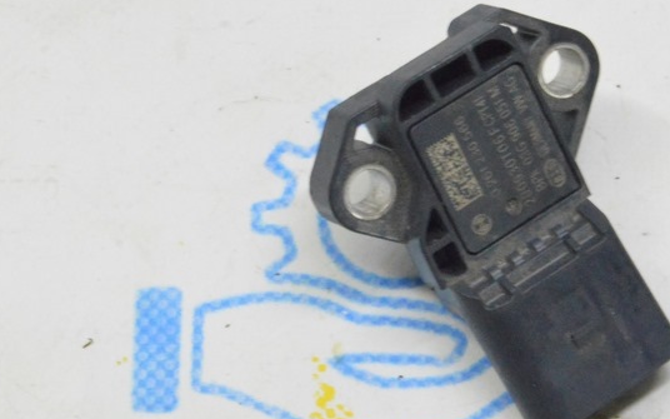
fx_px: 2666
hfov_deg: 14.3
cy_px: 177
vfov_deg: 9.0
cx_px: 511
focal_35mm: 146
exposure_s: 1/20
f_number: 20
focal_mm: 50
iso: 6400
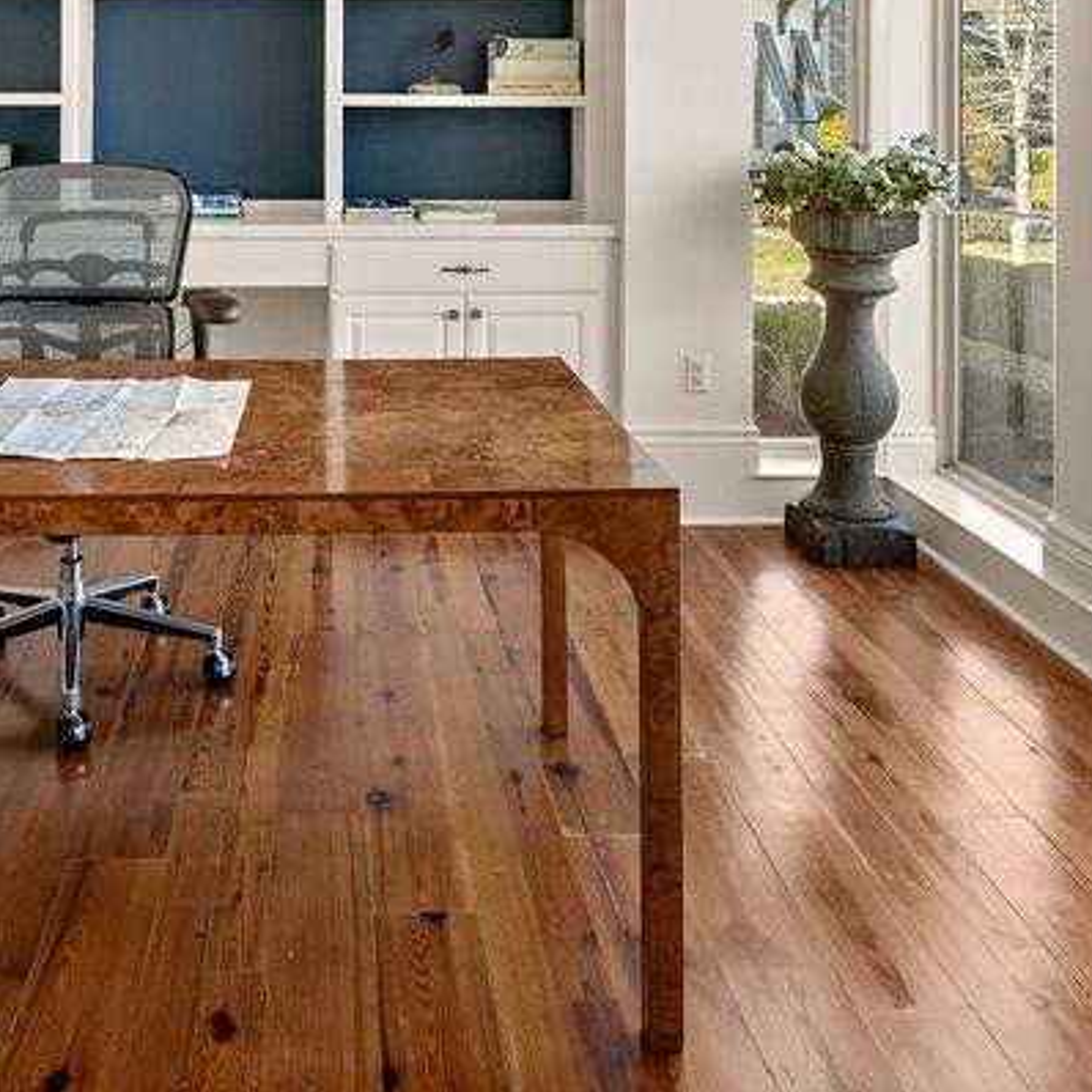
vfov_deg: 44.1
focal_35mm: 35
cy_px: 166
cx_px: 346
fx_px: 1249
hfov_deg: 46.3
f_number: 5.6
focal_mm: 16
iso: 400
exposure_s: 1/40
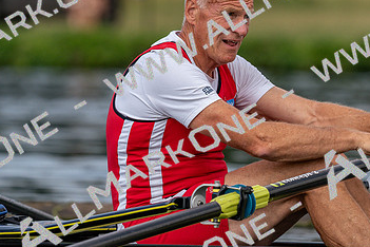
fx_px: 6988
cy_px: 100
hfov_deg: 3.0
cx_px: 234
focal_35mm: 680
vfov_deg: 2.0
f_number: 6.3
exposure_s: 1/1600
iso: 400
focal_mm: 411
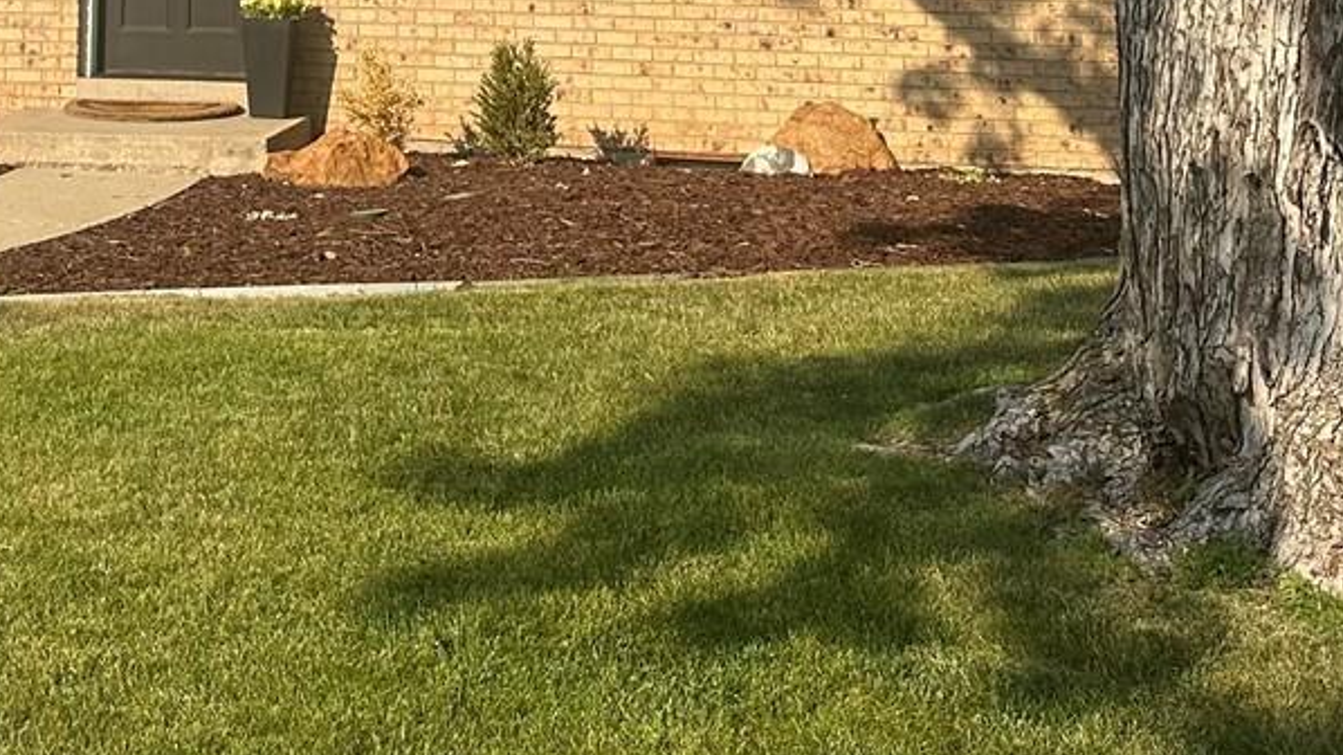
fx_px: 2492
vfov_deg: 15.3
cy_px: -533
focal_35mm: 70
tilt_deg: +10.5
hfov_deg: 29.0
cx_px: 148
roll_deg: -1.8
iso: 80
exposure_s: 1/3058
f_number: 1.78
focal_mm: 6.86
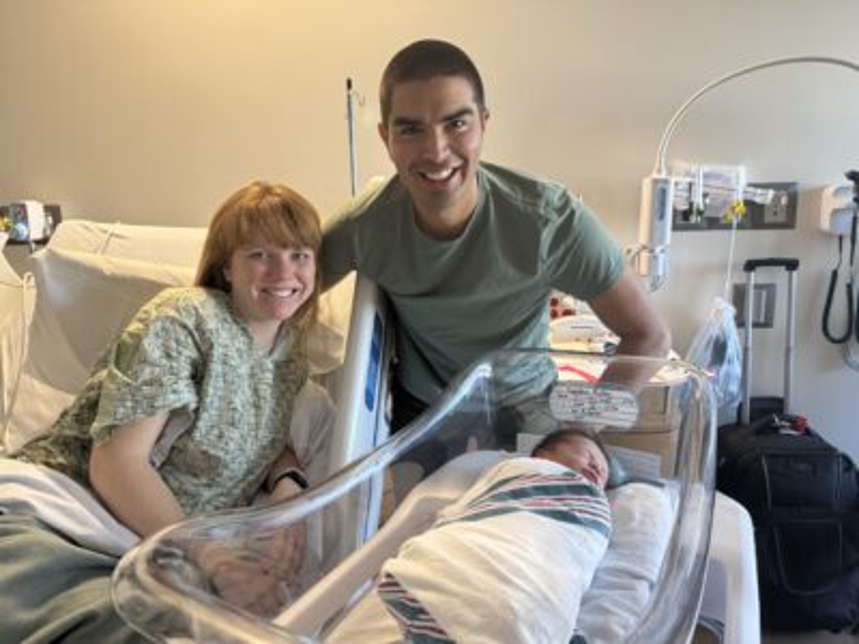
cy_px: 322
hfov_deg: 71.6
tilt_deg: -12.2
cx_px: 430
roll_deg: +1.8
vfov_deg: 56.8
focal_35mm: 24
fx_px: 596
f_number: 1.78
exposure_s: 1/60
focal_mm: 6.86
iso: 320
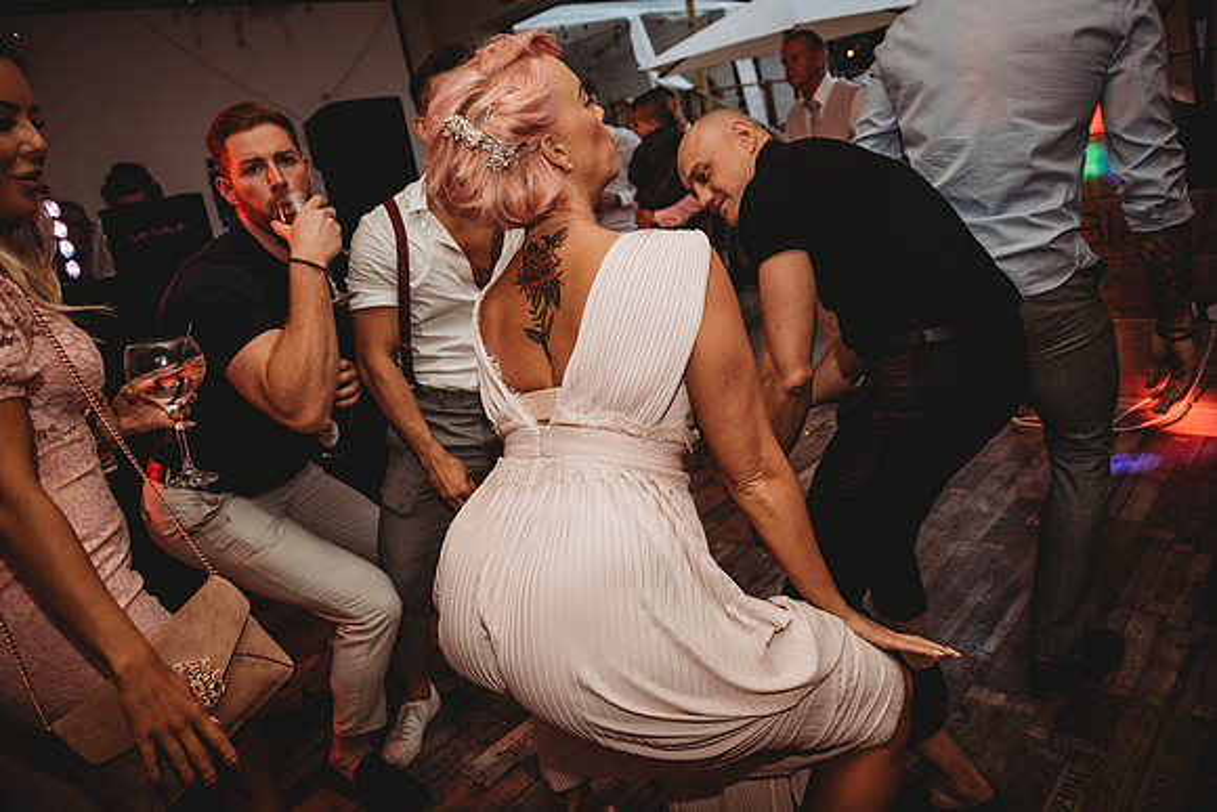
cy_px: 406
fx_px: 811
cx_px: 608
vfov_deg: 53.2
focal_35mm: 24
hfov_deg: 73.7
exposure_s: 1/80
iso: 400
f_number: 4
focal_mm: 24
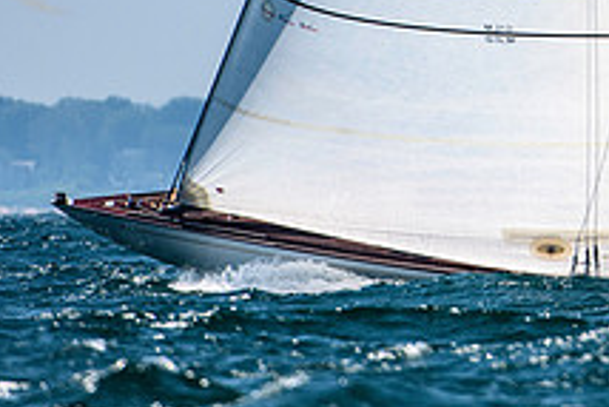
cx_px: 771
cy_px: -82
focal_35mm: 1715
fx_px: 29031
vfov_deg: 0.8
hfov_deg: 1.2
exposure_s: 1/3200
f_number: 5
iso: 400
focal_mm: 400
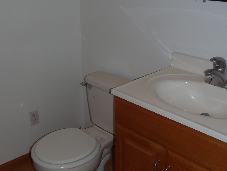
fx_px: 289
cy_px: 103
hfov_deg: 42.9
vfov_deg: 32.8
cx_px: 100
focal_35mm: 44
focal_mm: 6.45
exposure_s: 1/30
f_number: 4.5
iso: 100
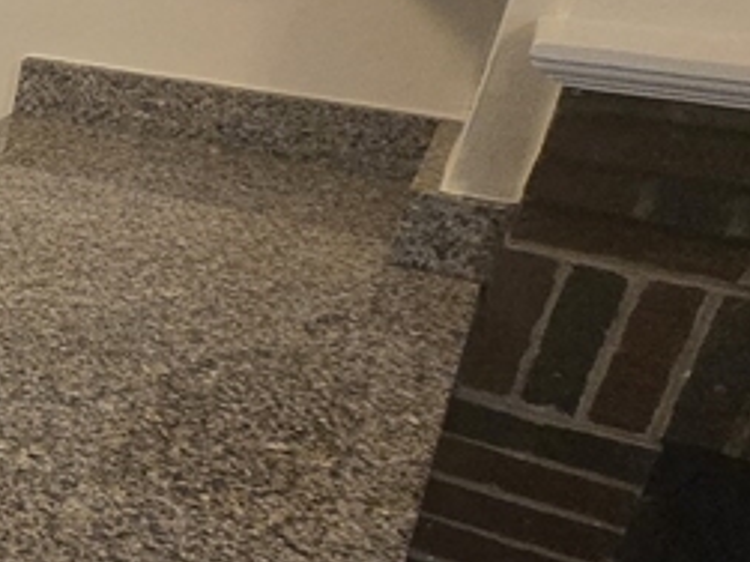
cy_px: 221
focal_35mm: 53
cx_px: -613
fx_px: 1148
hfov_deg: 21.8
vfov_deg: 27.4
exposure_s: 1/60
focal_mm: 1.7
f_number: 2.2
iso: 320
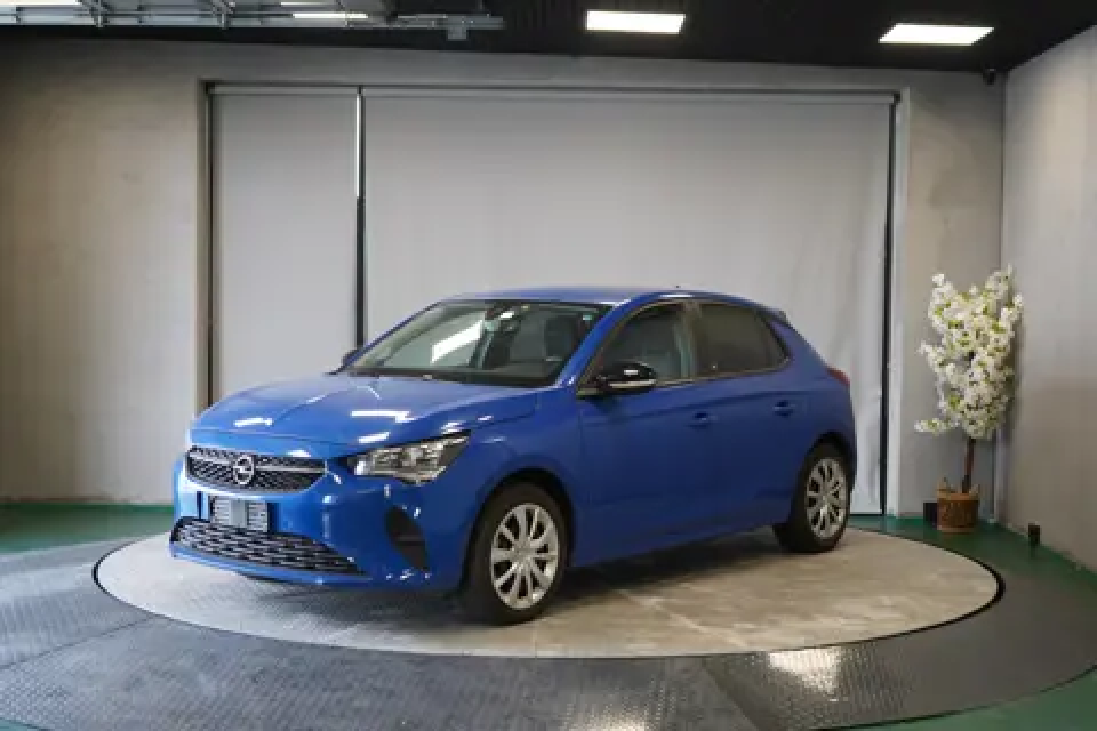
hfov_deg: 40.3
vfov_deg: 27.5
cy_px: 366
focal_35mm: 49
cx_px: 548
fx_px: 1493
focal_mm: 49
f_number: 4.5
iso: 1600
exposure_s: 1/160
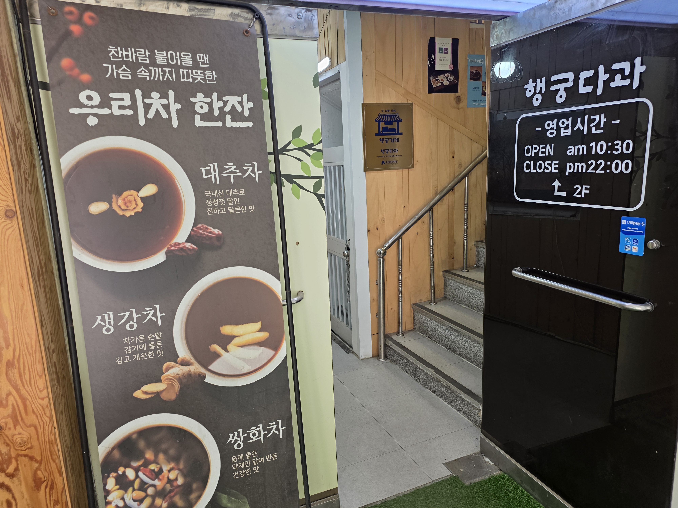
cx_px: 339
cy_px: 254
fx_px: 450
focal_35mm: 23
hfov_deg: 73.9
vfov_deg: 58.9
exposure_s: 1/120
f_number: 1.7
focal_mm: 6.3
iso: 125
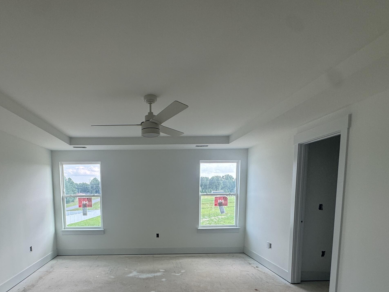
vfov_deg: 58.0
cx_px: 153
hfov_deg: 75.4
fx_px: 247
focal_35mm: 22
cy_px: 218
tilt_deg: -5.4
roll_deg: +0.7
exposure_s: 1/105
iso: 40
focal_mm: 2.22
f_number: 2.2
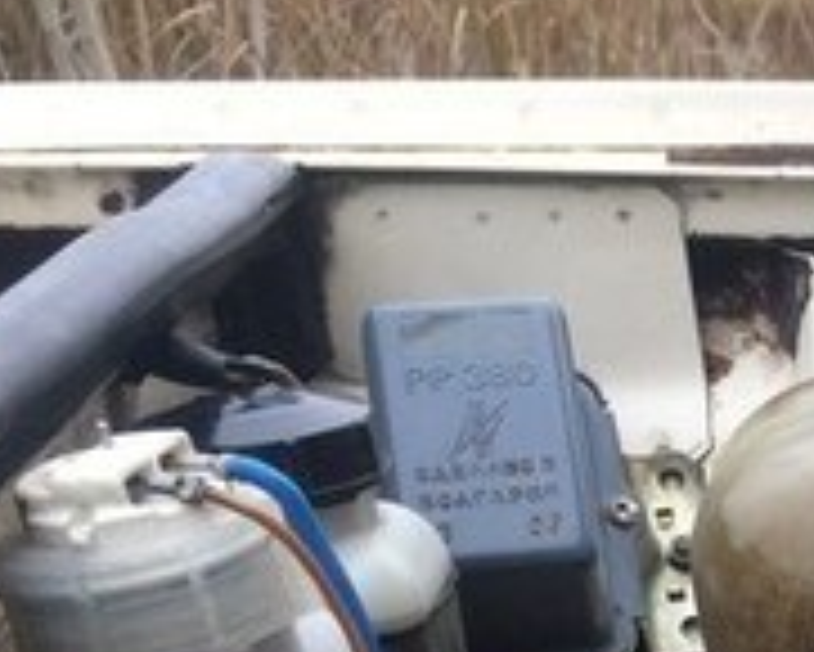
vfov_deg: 14.0
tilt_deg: -28.6
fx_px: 2483
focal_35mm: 103
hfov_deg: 16.4
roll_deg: -4.7
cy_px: 969
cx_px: 1349
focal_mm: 4.15
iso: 64
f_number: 2.2
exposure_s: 1/100
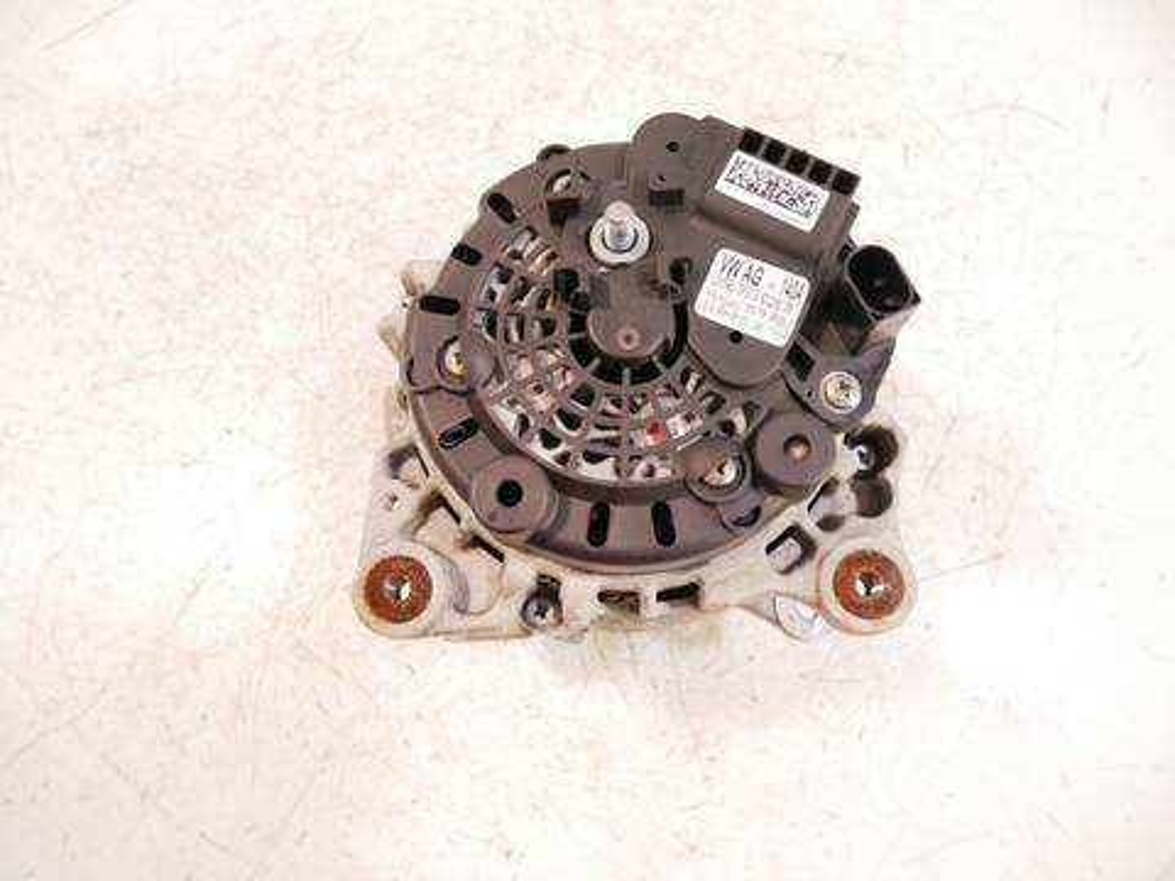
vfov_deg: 56.8
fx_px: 815
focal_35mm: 24
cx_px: 588
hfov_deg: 71.6
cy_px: 440
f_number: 3.5
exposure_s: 1/60
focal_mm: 12
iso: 1250
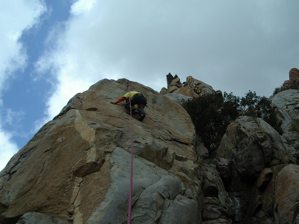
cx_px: 150
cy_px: 106
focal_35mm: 42
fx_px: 363
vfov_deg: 34.4
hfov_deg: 44.8
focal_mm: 5.8
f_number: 4.8
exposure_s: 1/400
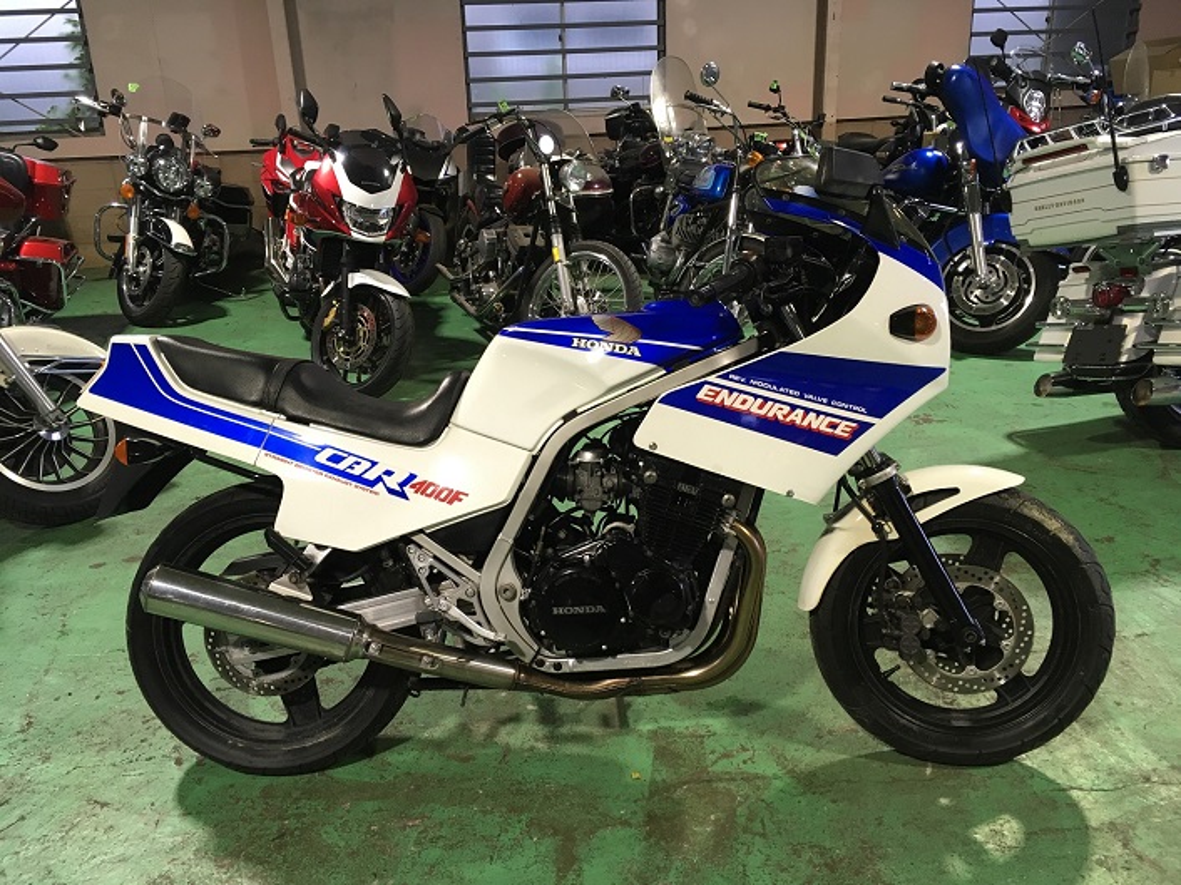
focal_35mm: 29
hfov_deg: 61.7
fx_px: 989
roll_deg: +2.5
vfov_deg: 48.2
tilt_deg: -20.8
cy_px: 442
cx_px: 590
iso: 80
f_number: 2.2
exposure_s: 1/30
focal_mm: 4.15
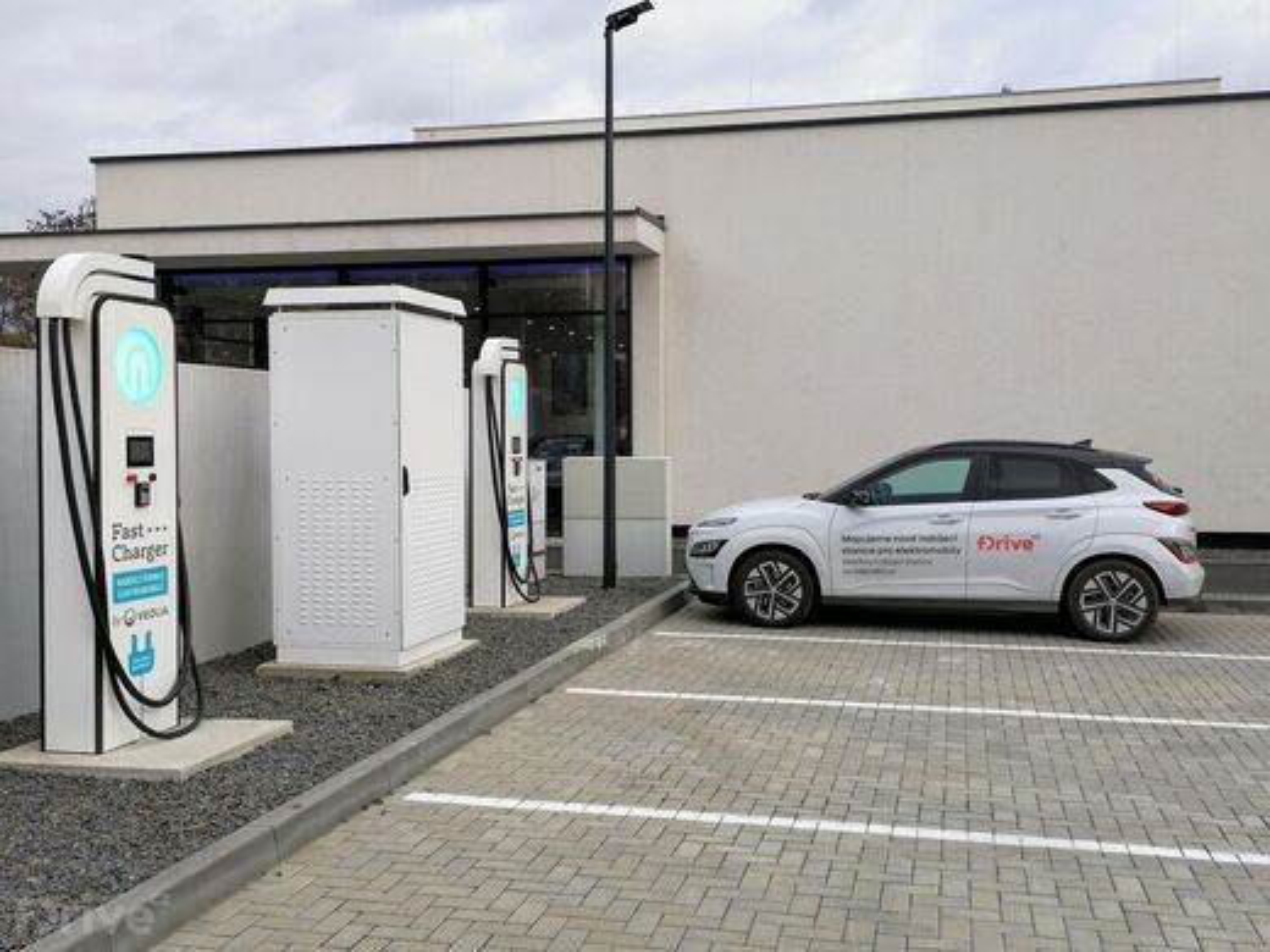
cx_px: 635
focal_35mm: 38
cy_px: 476
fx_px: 1394
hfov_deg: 49.0
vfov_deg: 37.7
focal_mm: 5.3
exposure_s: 1/385
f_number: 1.8
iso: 50
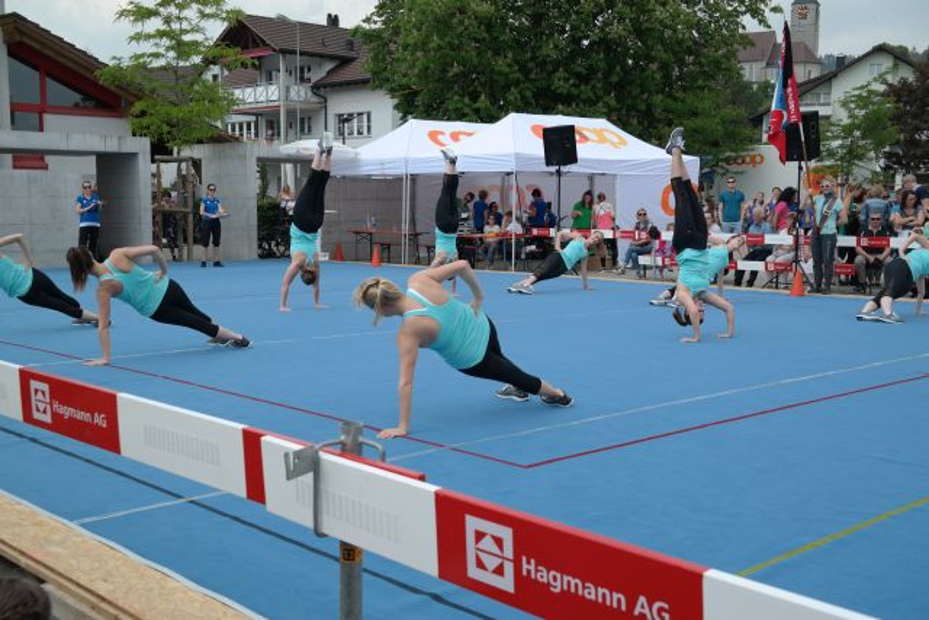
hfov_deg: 44.5
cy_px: 310
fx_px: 1136
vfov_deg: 30.5
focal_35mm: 44
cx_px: 464
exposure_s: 1/250
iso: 100
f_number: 7.1
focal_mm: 29
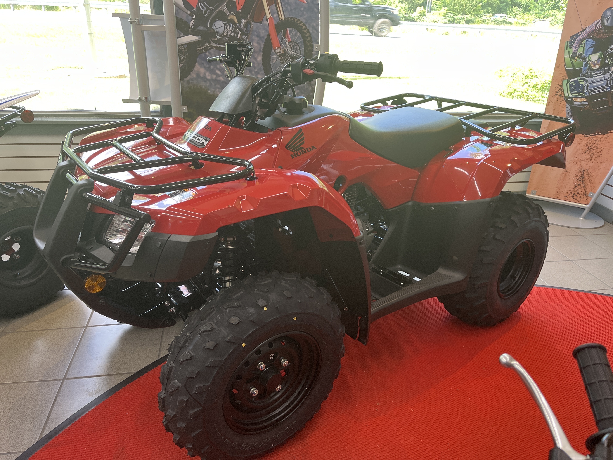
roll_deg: -1.9
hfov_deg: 67.3
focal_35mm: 26
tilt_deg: -23.9
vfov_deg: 53.1
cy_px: 230
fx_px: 460
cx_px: 306
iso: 125
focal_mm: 5.1
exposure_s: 1/90
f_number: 1.6
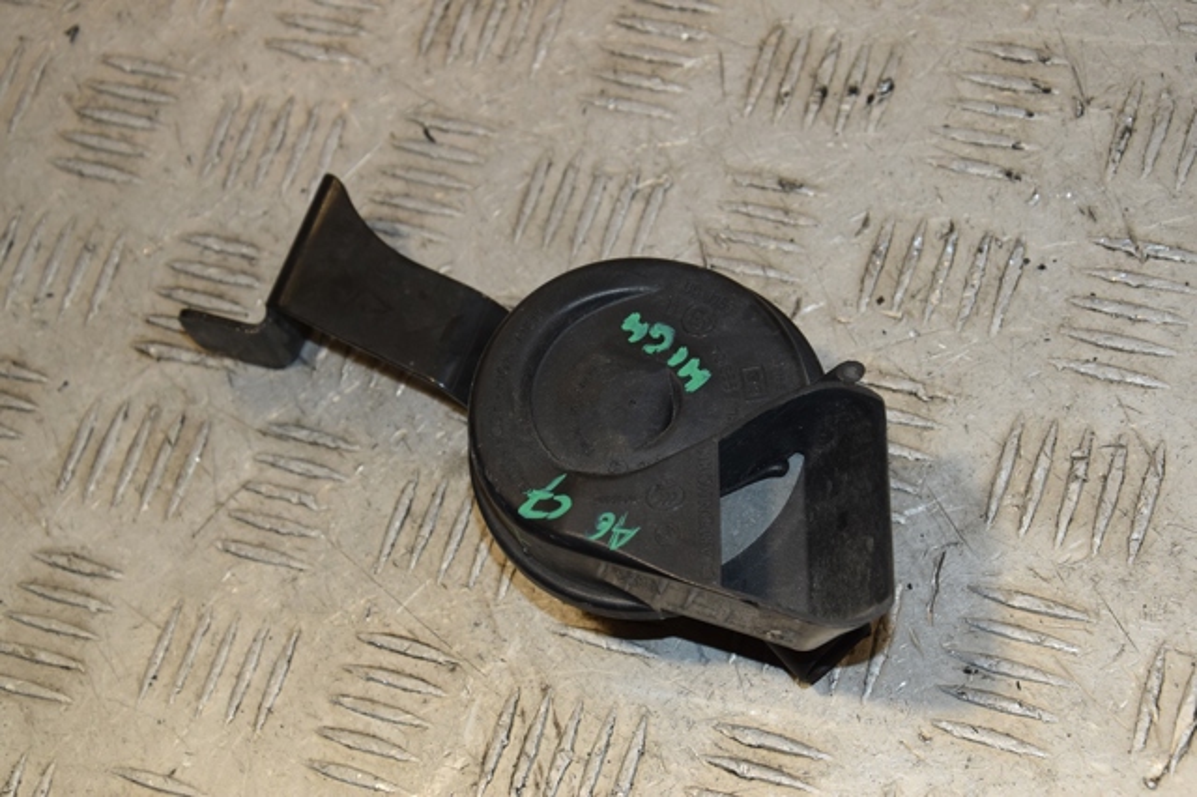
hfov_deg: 23.4
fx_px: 2891
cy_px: 398
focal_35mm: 87
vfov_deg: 15.7
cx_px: 598
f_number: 8
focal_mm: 58
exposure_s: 1/200
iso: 800
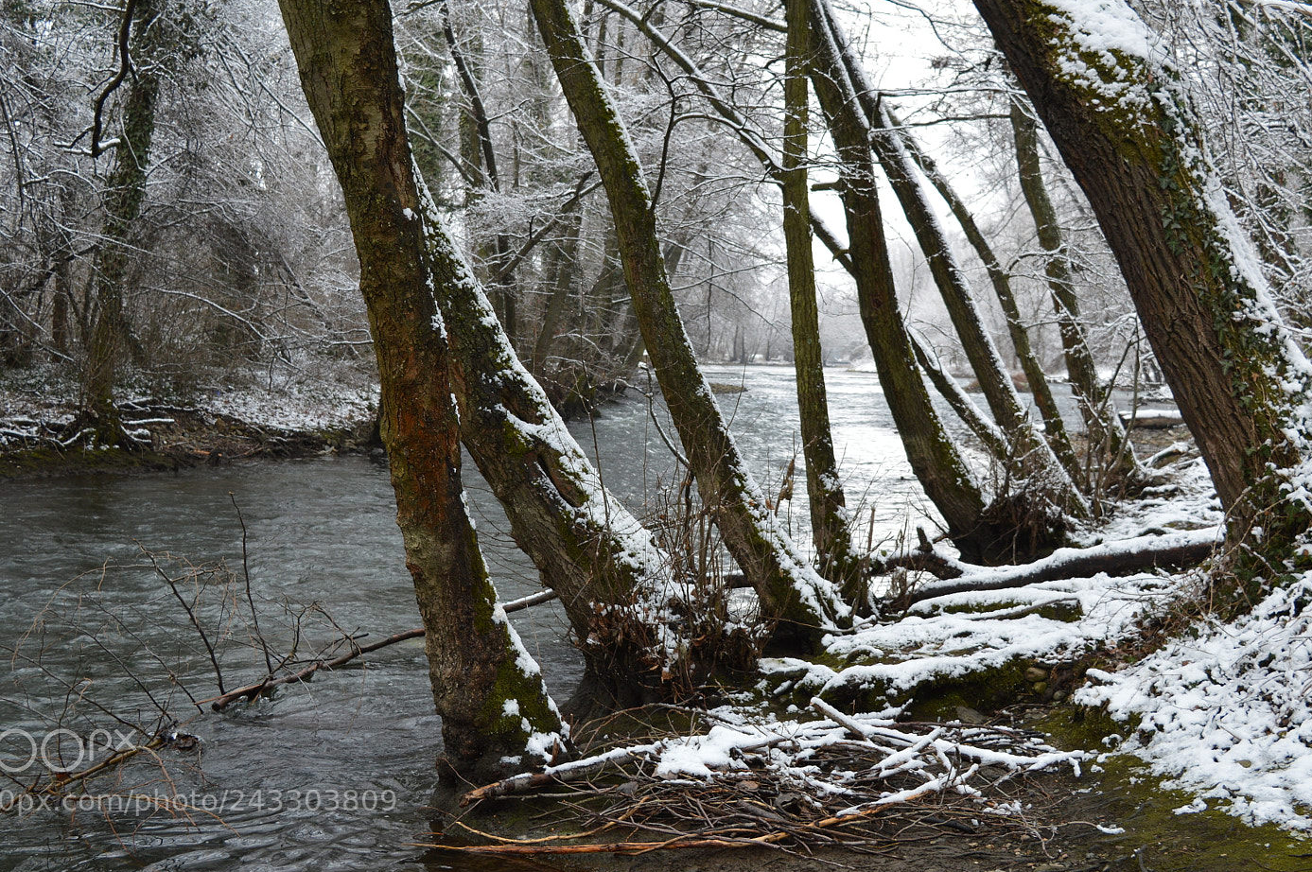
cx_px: 658
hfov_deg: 43.6
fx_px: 1638
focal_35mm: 45
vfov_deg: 29.8
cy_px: 372
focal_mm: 26
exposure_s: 1/125
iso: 160
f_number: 5.6
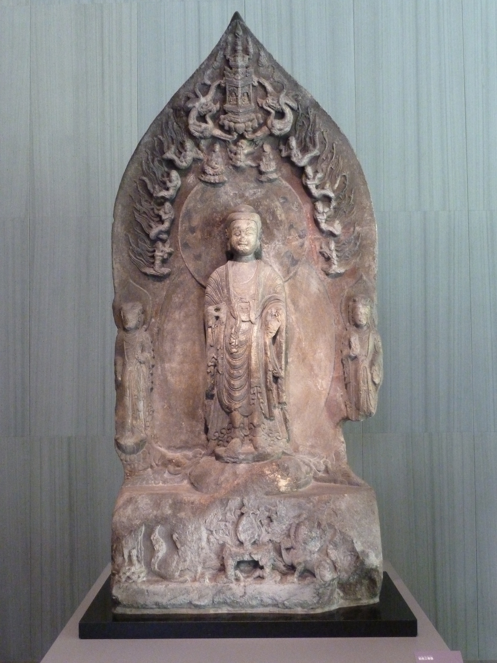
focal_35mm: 37
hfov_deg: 38.7
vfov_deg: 50.1
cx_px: 248
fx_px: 708
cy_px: 332
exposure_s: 1/15
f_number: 3.6
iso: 800
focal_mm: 6.1
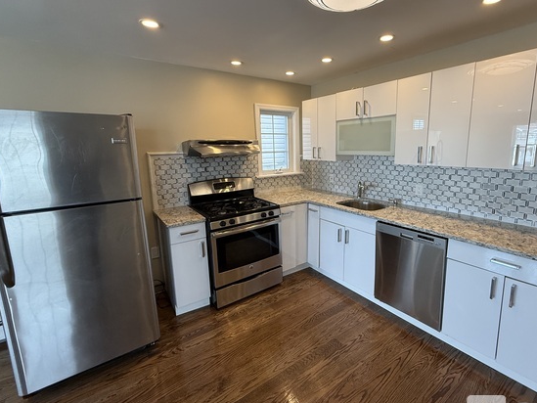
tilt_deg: -9.0
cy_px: 190
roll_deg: +0.0
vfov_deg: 74.7
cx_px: 299
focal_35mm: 17
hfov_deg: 90.6
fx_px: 264
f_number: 2.2
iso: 200
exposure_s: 1/120
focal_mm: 2.22
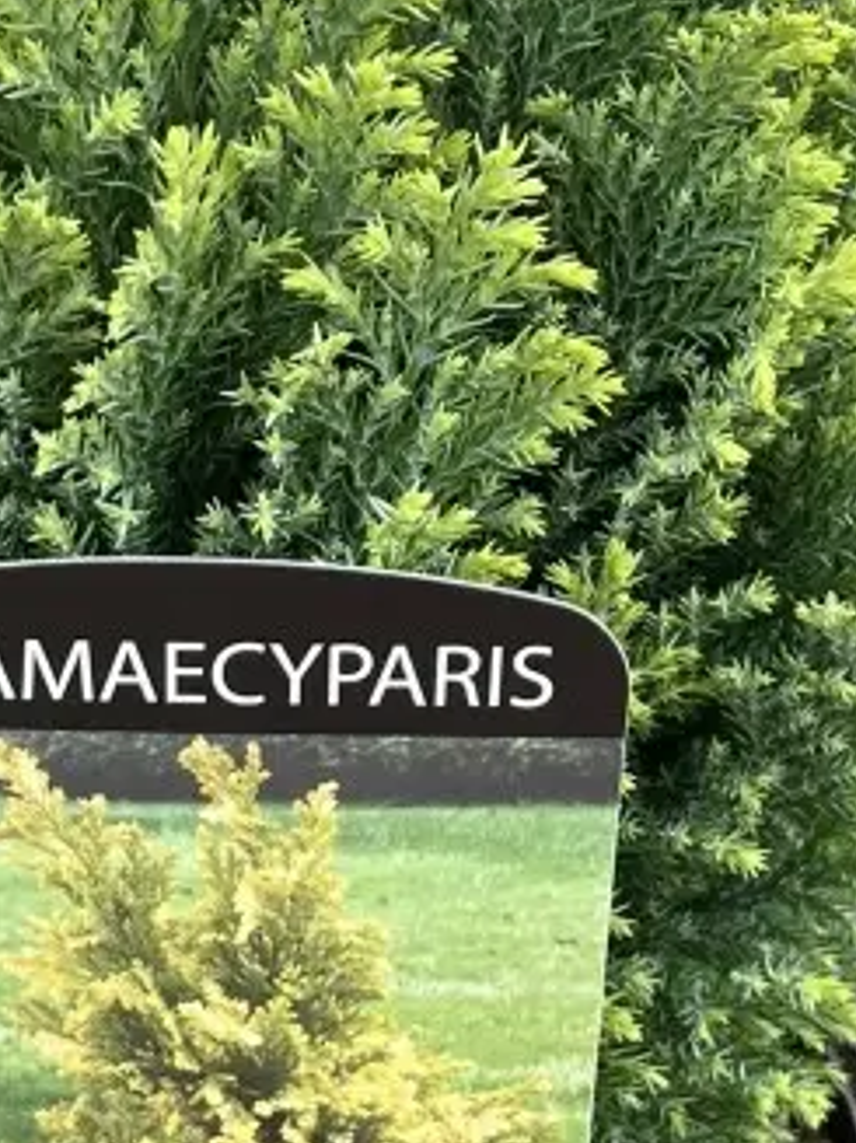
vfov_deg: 22.7
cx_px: 318
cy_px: 468
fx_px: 2837
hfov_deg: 17.1
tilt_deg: -24.8
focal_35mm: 86
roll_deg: -1.9
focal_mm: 5.1
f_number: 1.6
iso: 50
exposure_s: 1/325
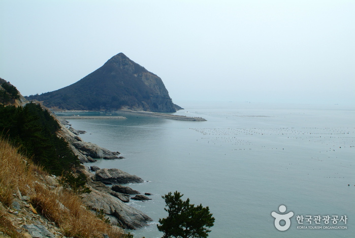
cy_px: 119
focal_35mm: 42
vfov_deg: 32.0
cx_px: 178
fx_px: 415
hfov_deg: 46.3
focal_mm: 28
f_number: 11
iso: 200
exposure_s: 1/350
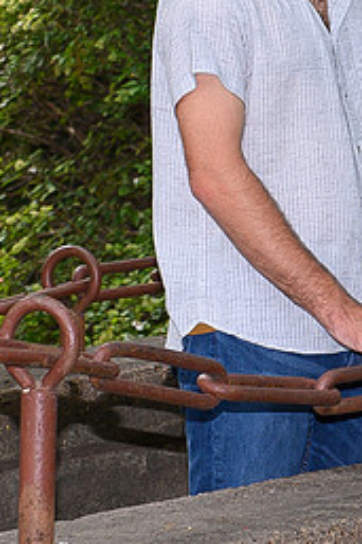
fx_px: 5679
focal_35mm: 376
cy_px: 203
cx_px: 295
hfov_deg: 3.6
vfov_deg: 5.5
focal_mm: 70
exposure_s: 1/60
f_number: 5
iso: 200
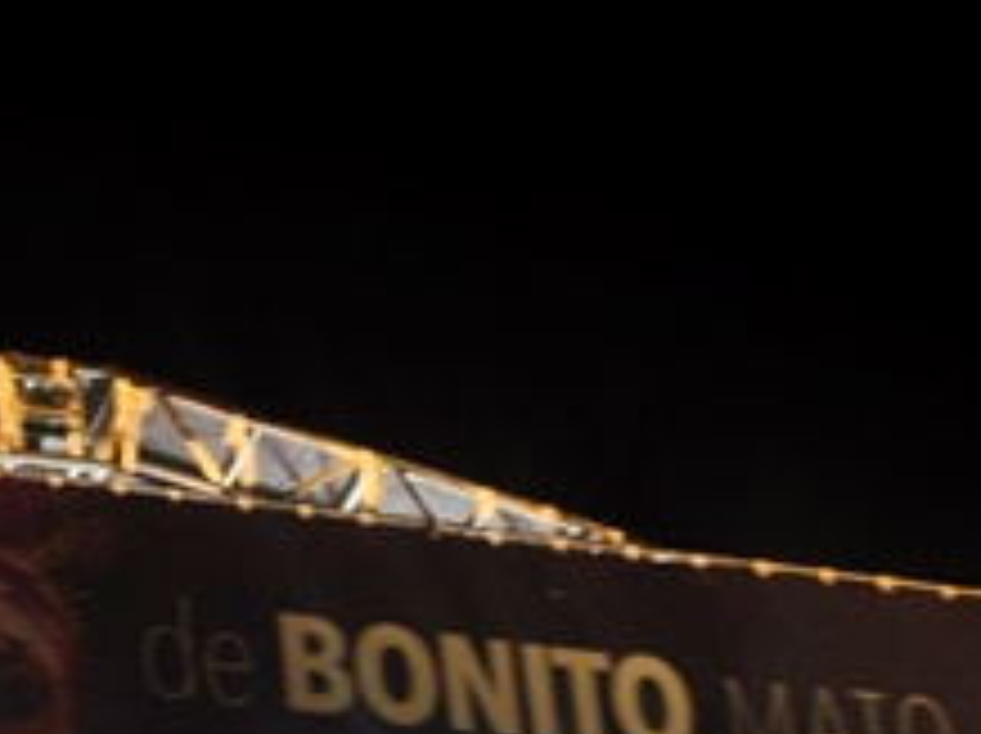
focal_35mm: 112
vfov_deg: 12.4
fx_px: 3171
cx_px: -378
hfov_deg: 16.4
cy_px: 1162
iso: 800
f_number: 6.3
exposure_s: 1/13
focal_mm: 18
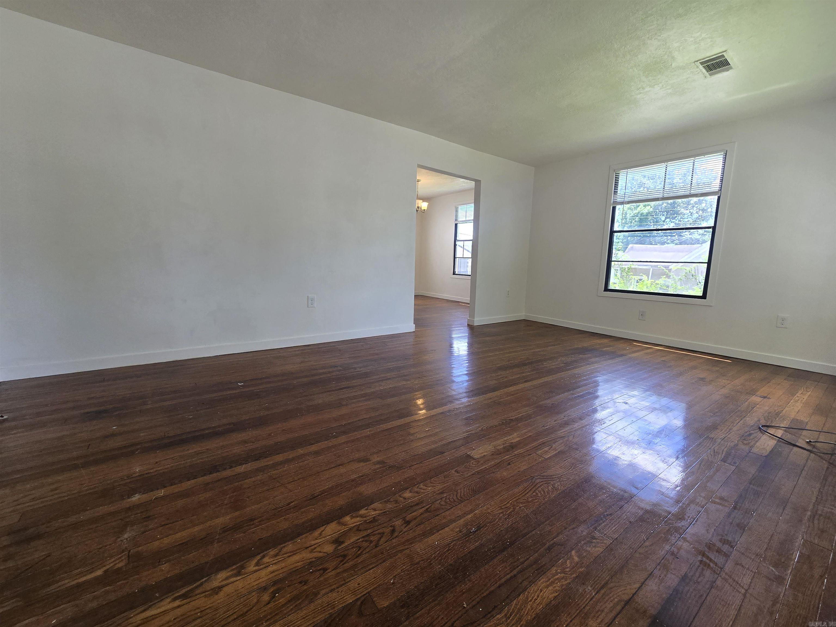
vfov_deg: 89.9
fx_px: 314
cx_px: 418
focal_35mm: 13
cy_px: 314
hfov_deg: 106.2
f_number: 2.2
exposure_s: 1/120
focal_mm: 2.2
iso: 80
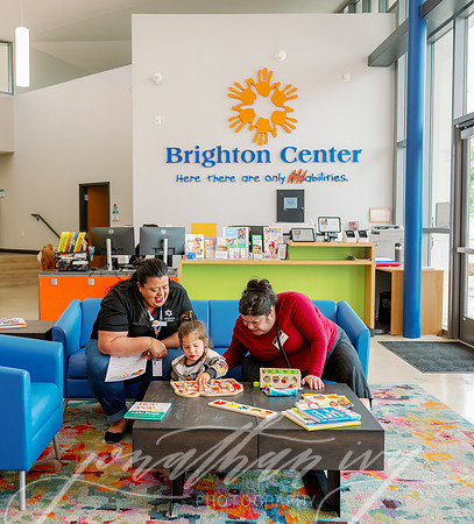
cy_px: 262
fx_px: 655
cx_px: 203
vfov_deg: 43.6
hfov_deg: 39.7
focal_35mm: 40
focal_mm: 30
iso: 640
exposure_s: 1/200
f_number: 2.8
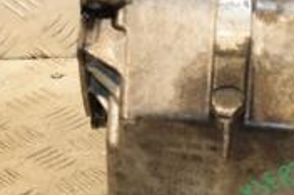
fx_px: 1754
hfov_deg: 9.5
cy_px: -17
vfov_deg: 6.4
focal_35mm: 215
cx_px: 351
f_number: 5
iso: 800
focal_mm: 42
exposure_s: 1/200
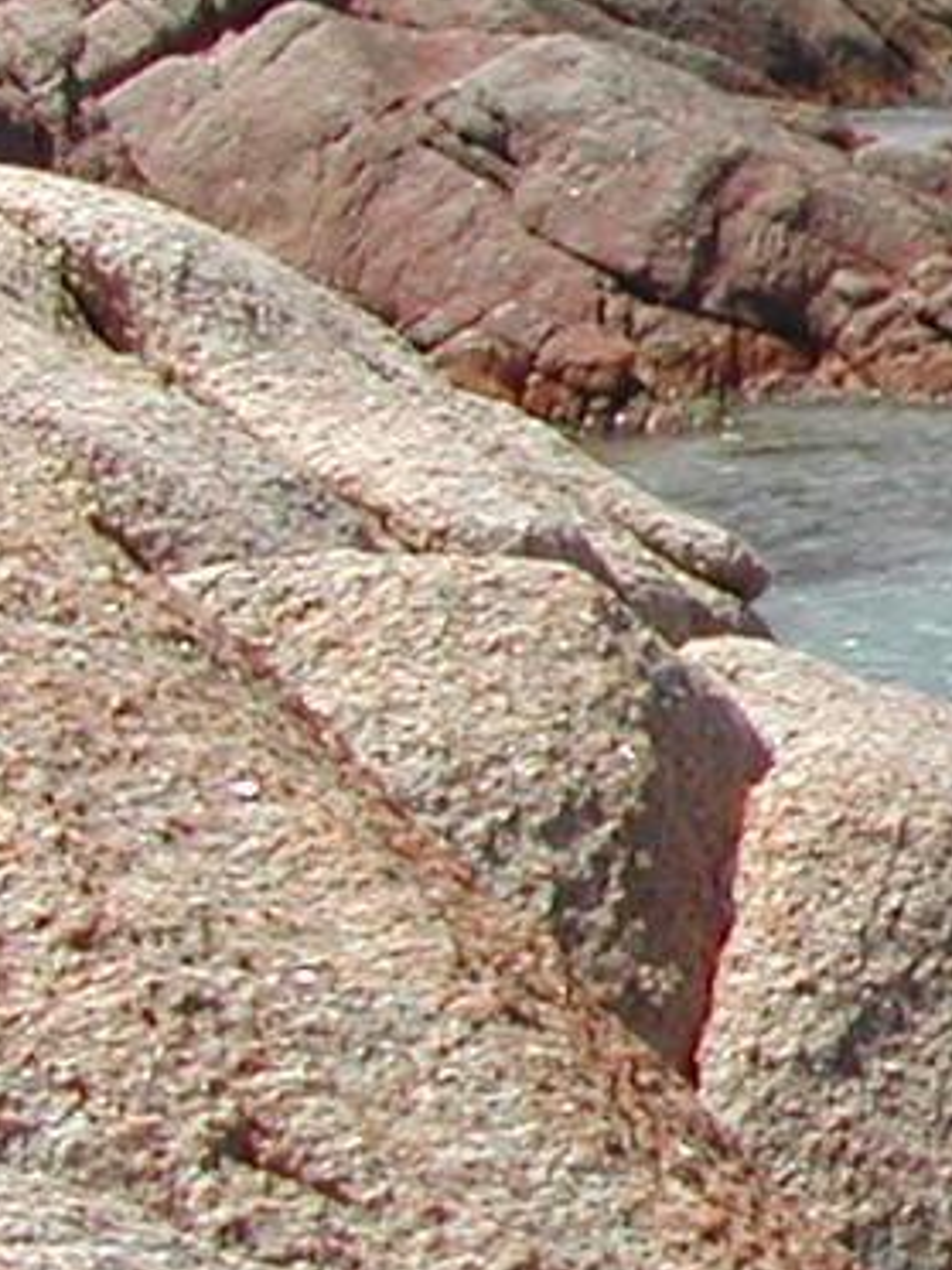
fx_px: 7187
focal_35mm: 196
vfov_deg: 10.1
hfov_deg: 6.9
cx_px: 2818
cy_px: 461
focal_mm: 8
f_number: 7.6
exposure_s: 1/224
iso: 100
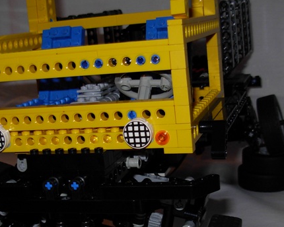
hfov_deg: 27.5
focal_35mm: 69
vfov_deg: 22.1
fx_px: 580
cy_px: 138
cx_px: 140
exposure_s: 1/22.6
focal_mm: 6.3
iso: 79
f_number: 2.9
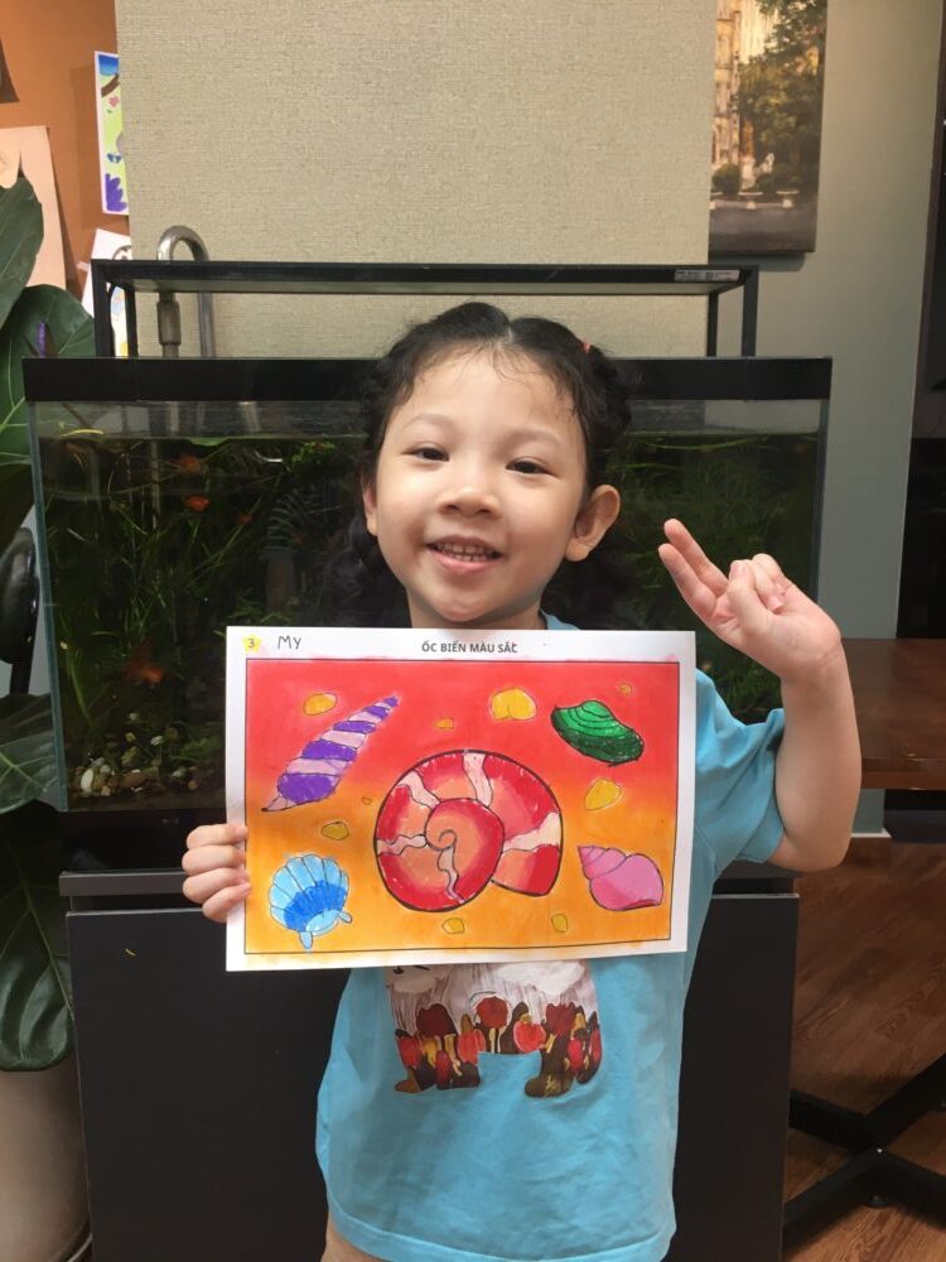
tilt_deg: -11.1
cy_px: 631
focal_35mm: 29
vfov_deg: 61.7
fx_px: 1057
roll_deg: +0.1
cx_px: 473
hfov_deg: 48.2
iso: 32
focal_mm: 4.15
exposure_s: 1/33
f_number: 2.2
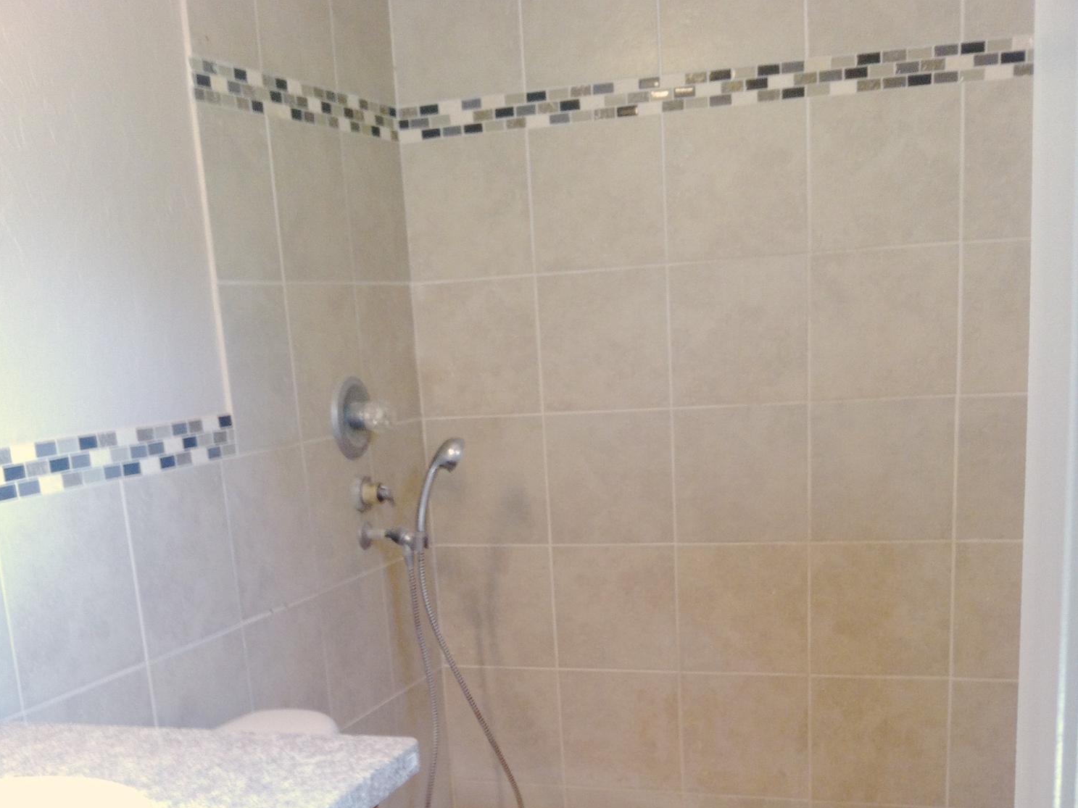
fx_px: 1464
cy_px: 712
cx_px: 538
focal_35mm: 47
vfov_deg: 29.7
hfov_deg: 40.4
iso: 125
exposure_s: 1/15
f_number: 2.8
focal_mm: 3.85
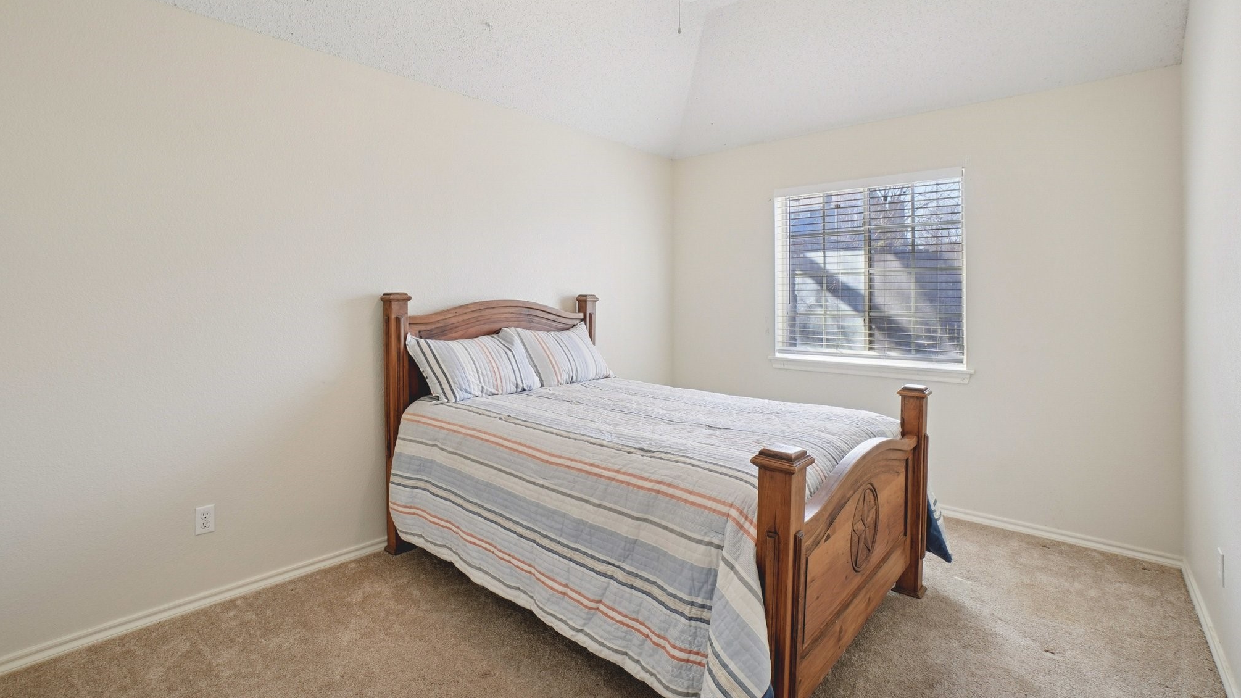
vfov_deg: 66.8
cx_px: 611
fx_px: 526
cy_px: 300
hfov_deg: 99.4
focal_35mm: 16
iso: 400
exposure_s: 1/15
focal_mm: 10
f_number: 8
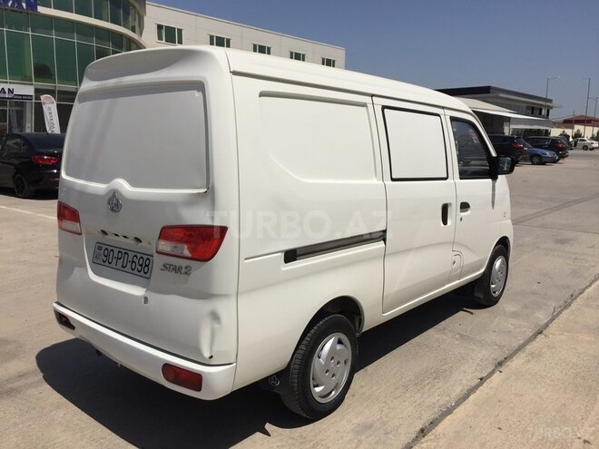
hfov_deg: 61.7
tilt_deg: -9.6
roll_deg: +0.0
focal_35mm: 29
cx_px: 300
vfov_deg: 48.2
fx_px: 502
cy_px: 224
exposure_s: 1/6623
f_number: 2.2
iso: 32
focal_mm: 4.15
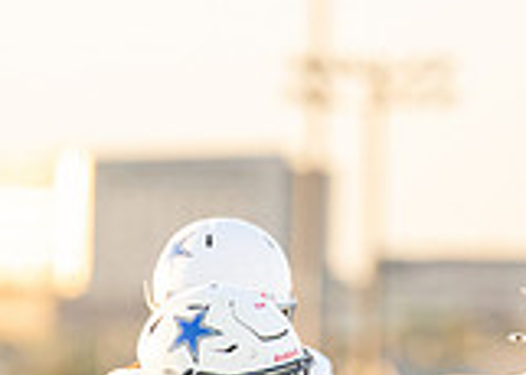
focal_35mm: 794
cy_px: 687
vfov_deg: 1.8
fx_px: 11861
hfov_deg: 2.5
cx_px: 203
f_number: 2.8
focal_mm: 188
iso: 1000
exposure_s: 1/1600
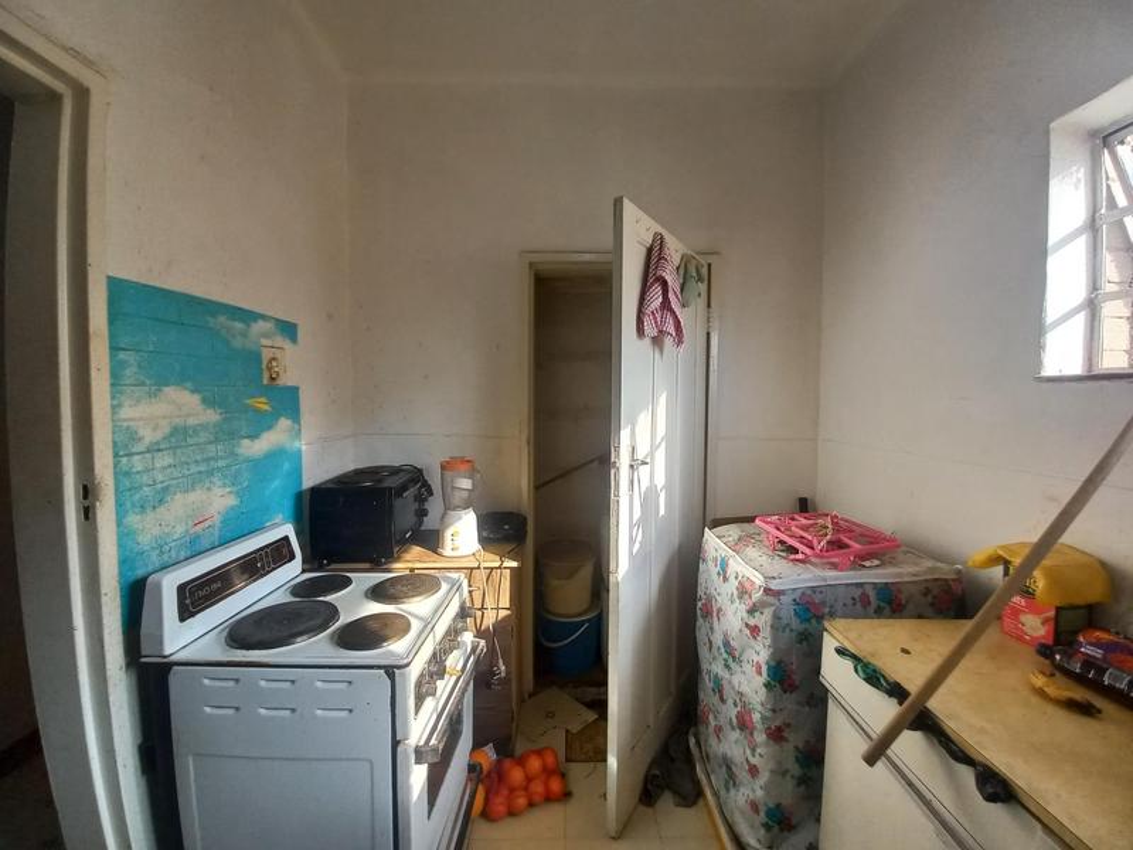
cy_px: 425
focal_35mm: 13
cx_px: 566
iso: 40
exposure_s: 1/105
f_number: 2.2
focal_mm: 1.42
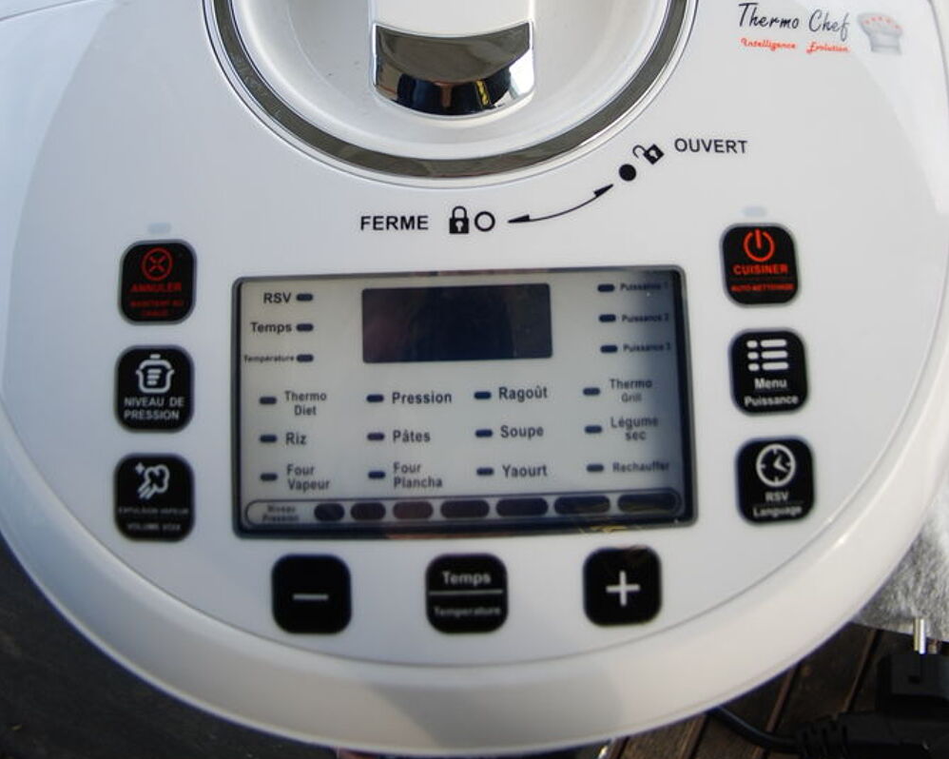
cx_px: 474
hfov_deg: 47.9
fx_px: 1067
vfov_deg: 37.7
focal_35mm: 38
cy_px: 148
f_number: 5
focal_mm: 18
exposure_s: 1/100
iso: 200
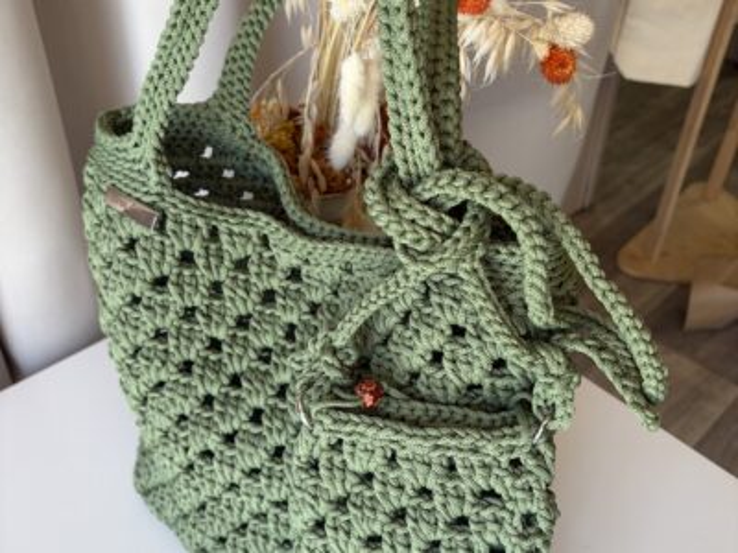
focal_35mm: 26
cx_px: 369
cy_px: 276
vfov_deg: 53.1
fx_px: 554
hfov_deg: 67.3
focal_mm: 5.96
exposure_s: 1/100
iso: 50
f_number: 1.6
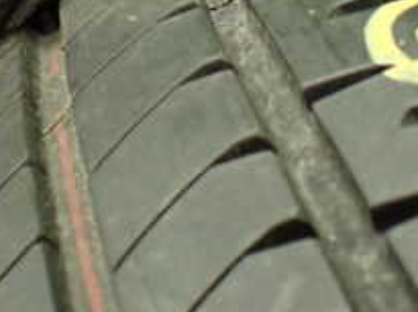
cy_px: -86
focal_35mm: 88
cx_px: 133
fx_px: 1061
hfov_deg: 22.2
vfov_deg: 15.9
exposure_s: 1/125
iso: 800
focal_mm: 5.4
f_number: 2.3
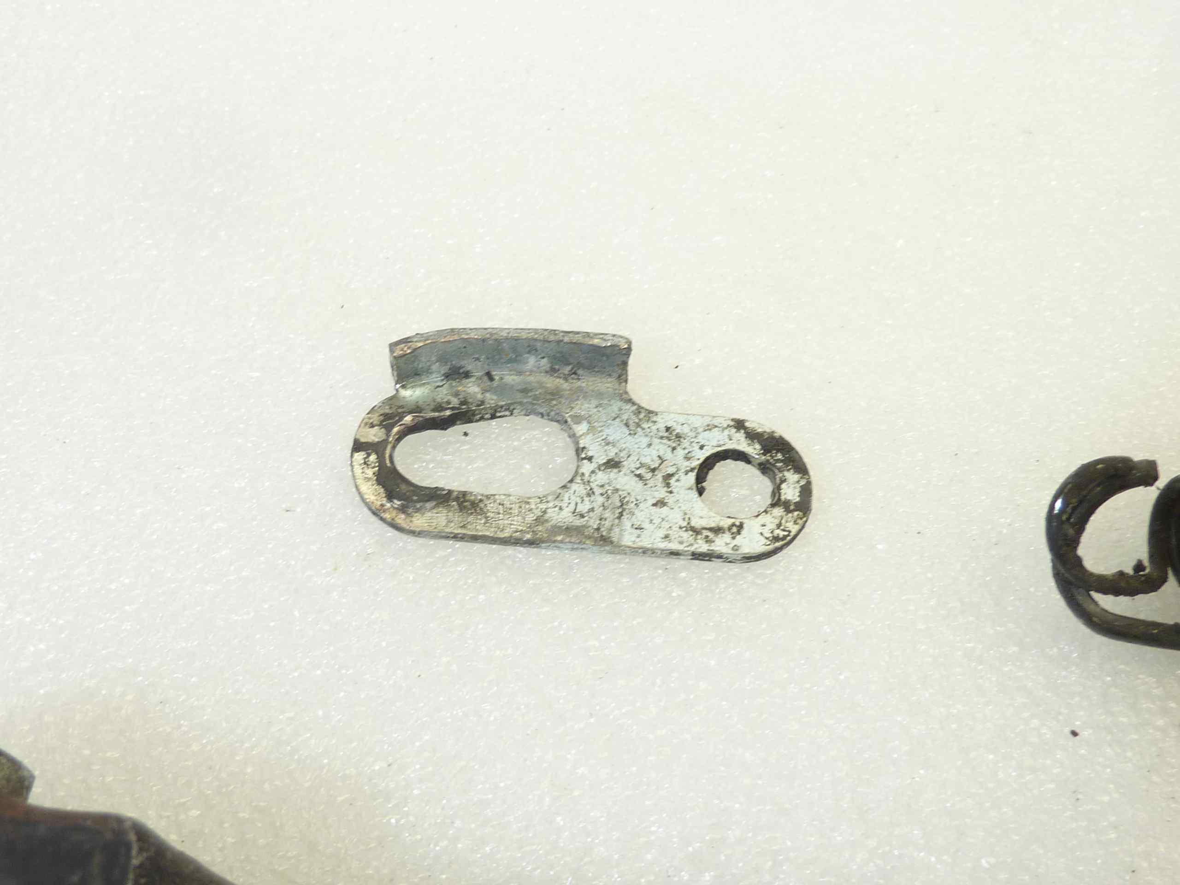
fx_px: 1295
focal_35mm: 38
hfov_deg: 49.0
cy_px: 442
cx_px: 590
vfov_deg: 37.7
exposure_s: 1/25
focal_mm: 4.4
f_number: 3.3
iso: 80
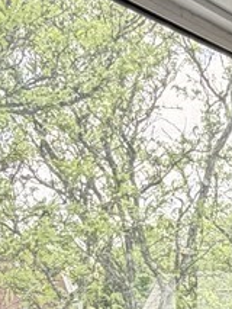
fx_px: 902
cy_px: 405
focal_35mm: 101
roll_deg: +0.6
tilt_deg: -5.9
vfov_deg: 18.1
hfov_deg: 13.5
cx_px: 389
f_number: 2.2
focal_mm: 2.22
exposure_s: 1/155
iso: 40
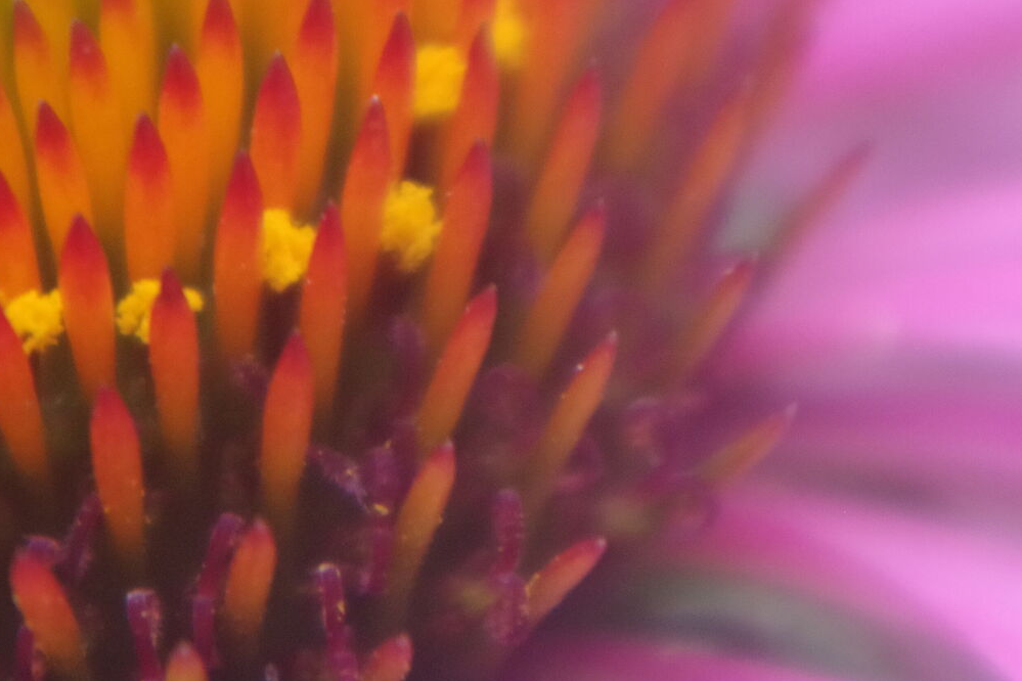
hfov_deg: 10.4
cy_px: 424
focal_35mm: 197
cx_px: 103
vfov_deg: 7.0
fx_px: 5592
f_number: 5.6
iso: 1600
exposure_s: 1/200
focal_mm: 55
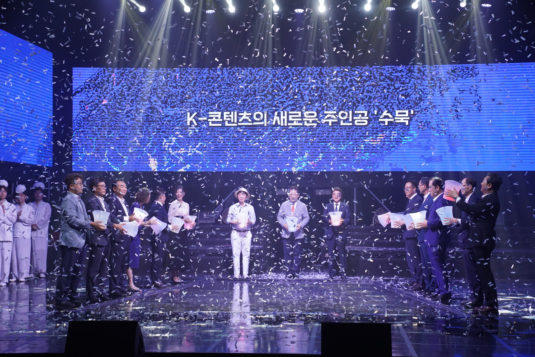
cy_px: 178
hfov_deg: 28.8
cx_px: 268
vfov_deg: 19.5
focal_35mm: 70
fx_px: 1040
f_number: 4
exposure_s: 1/250
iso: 2000
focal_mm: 70
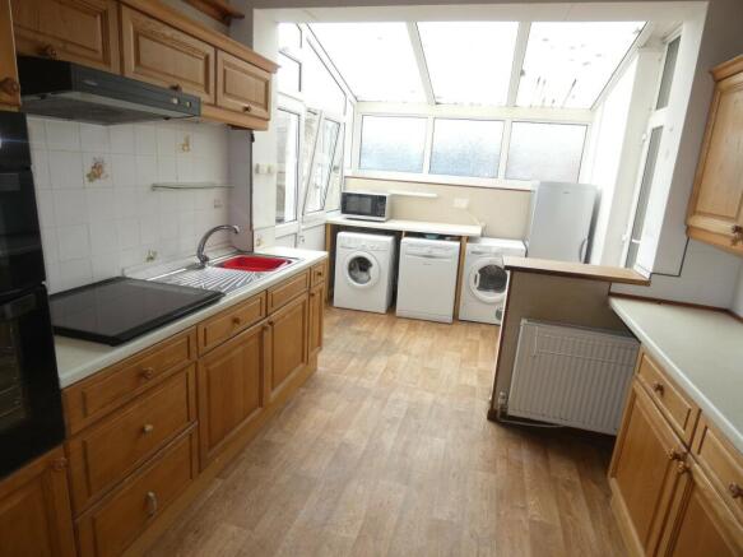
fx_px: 429
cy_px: 278
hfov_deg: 81.8
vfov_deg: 66.0
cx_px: 372
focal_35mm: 20
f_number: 2.8
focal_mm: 3.6
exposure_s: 1/60
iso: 100
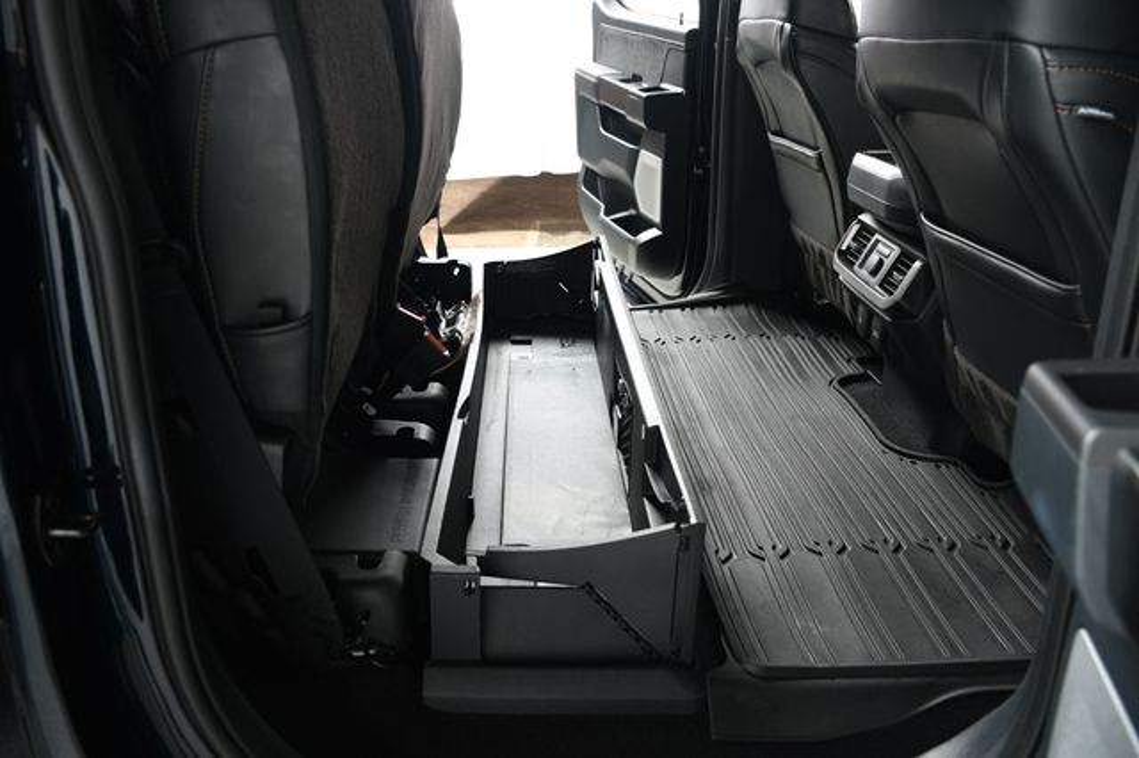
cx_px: 570
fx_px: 949
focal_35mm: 30
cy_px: 379
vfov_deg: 43.6
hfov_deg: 62.0
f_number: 3.5
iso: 100
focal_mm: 20
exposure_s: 1/160
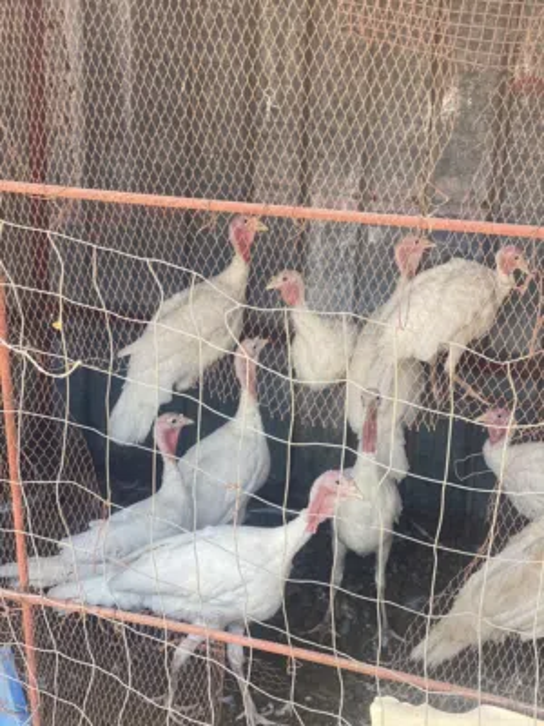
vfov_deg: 36.8
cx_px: 272
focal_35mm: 52
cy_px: 363
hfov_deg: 28.0
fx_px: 1090
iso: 20
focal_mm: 6
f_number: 2
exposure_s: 1/122
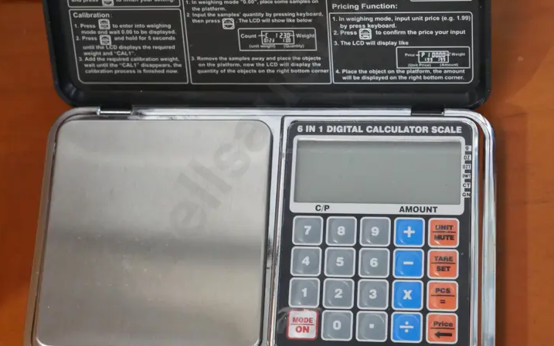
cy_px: 95
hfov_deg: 20.2
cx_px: 280
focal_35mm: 103
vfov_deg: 12.7
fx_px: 1555
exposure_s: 1/80
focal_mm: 34
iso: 2500
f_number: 5.4
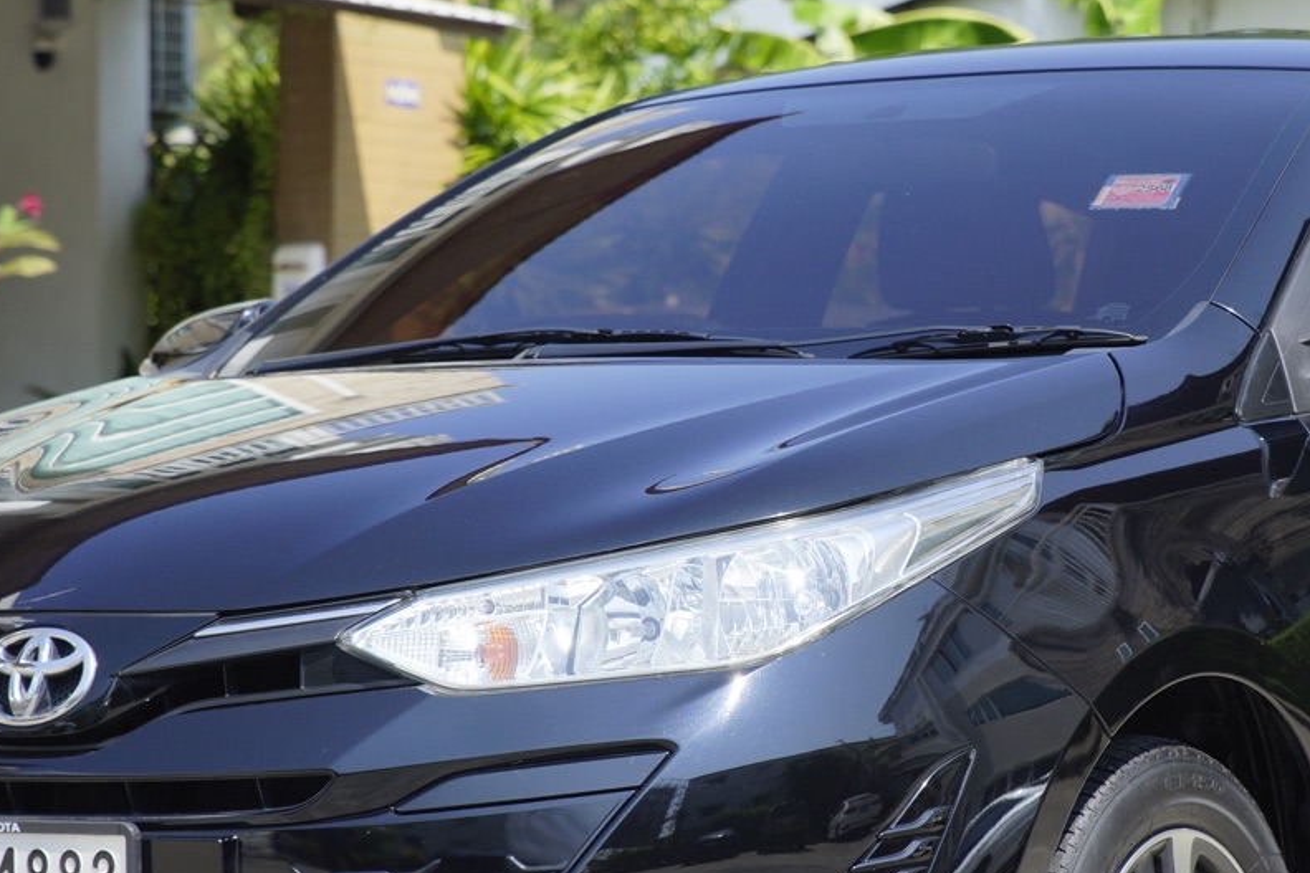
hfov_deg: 12.9
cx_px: 895
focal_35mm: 159
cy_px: 499
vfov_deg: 8.6
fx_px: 5785
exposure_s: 1/800
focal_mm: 70
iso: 250
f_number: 5
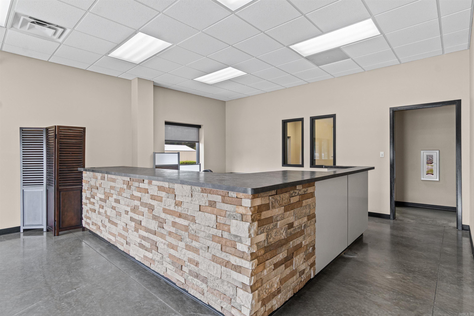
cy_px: 158
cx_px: 237
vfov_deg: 67.4
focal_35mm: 18
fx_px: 237
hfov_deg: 90.0
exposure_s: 1/4
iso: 250
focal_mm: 12
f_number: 9
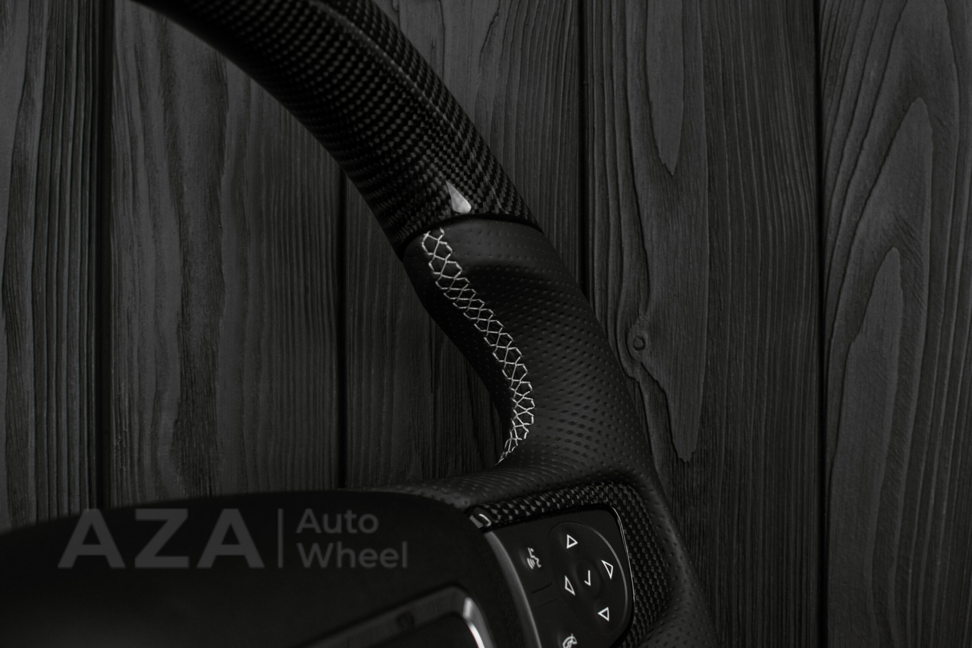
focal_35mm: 52
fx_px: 1417
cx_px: 486
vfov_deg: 25.8
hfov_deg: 37.8
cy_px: 324
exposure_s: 1/125
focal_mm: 35
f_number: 6.3
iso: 500
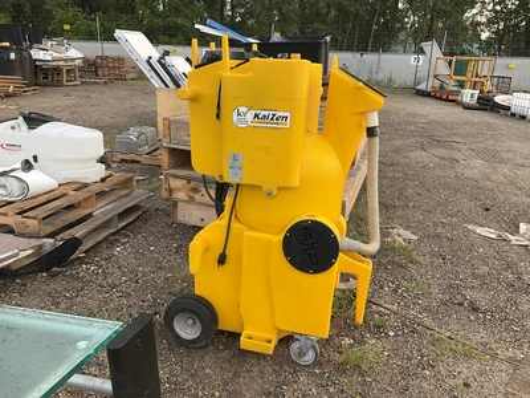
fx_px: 444
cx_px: 265
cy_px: 199
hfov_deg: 61.7
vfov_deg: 48.2
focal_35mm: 29
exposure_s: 1/122
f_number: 1.8
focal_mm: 3
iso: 32
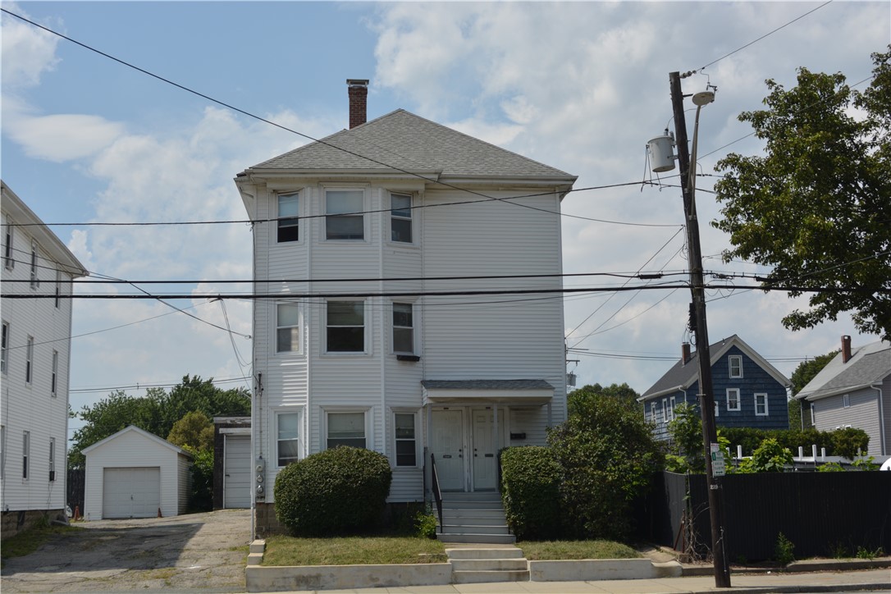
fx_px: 1188
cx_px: 446
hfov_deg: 41.1
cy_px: 297
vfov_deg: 28.1
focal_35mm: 48
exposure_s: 1/320
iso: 100
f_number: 8
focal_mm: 32
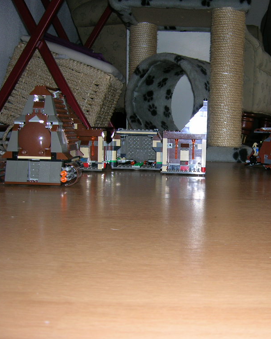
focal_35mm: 45
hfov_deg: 32.8
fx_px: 451
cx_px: 204
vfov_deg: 41.2
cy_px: 167
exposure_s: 1/60.1
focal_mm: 5.7
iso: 50
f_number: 2.9
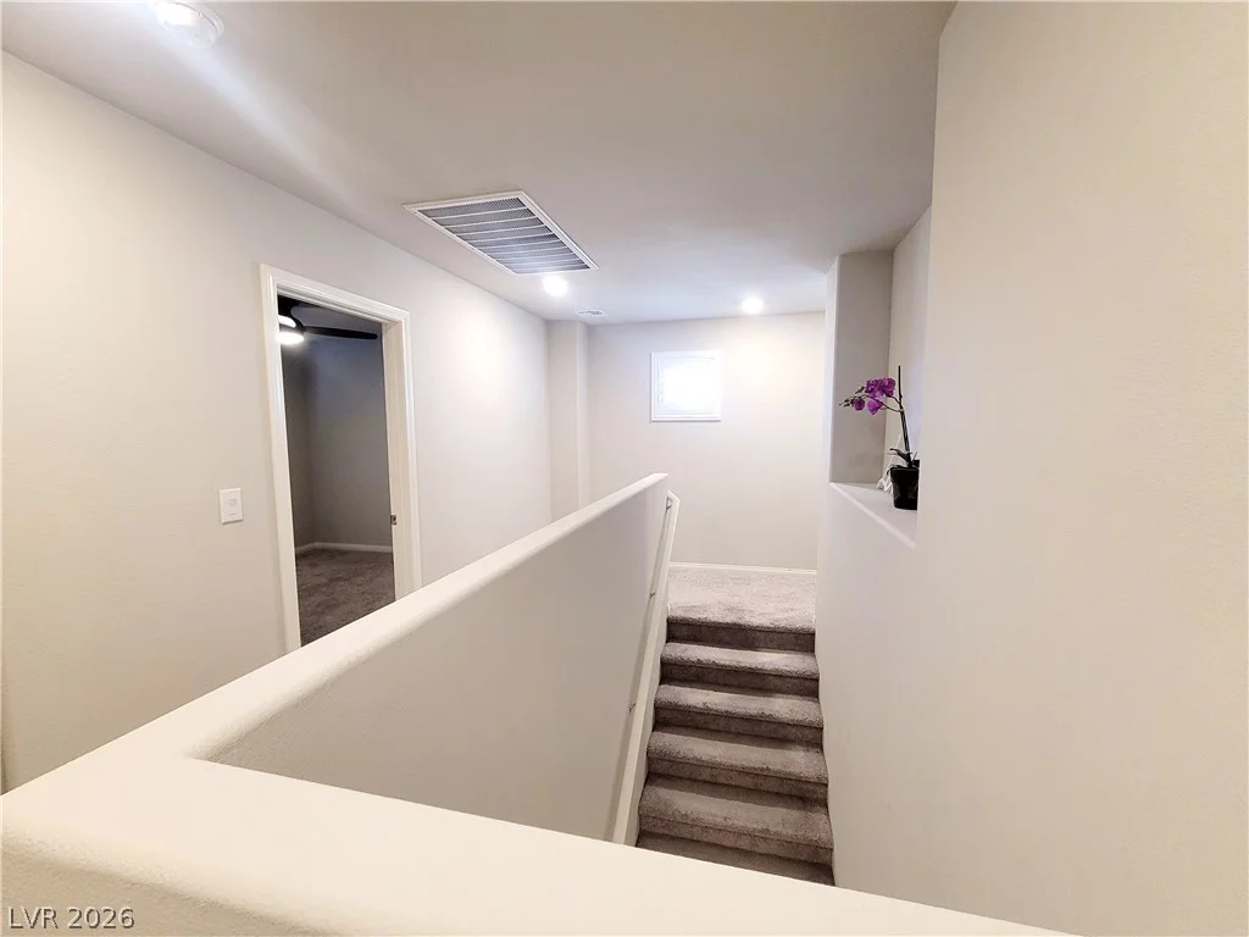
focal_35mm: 13
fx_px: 469
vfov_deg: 89.9
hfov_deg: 106.2
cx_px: 624
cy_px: 468
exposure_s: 1/60.2
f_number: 2.2
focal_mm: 2.2
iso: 320
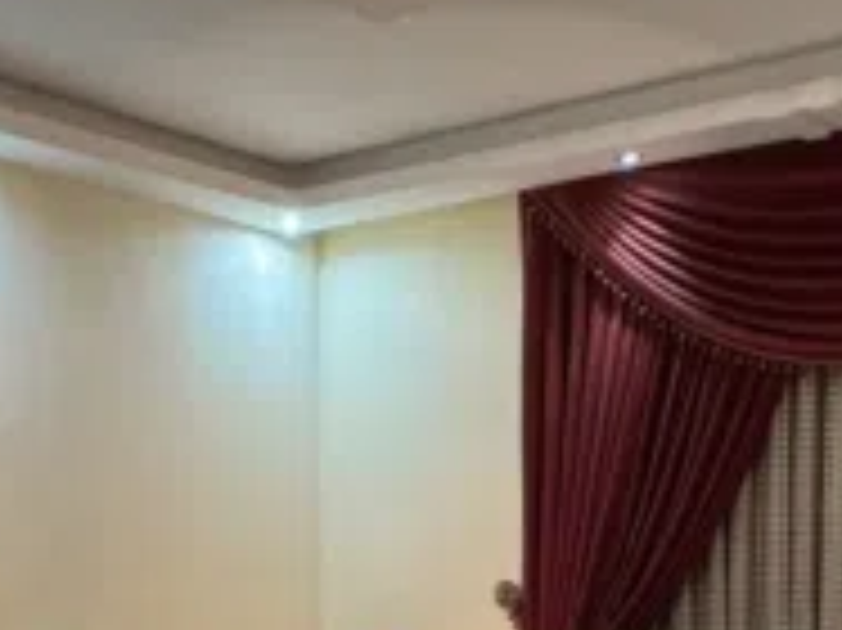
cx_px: 356
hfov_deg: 39.6
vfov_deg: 24.0
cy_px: 940
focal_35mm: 48
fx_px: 1167
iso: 320
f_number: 2.2
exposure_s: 1/50
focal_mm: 2.22
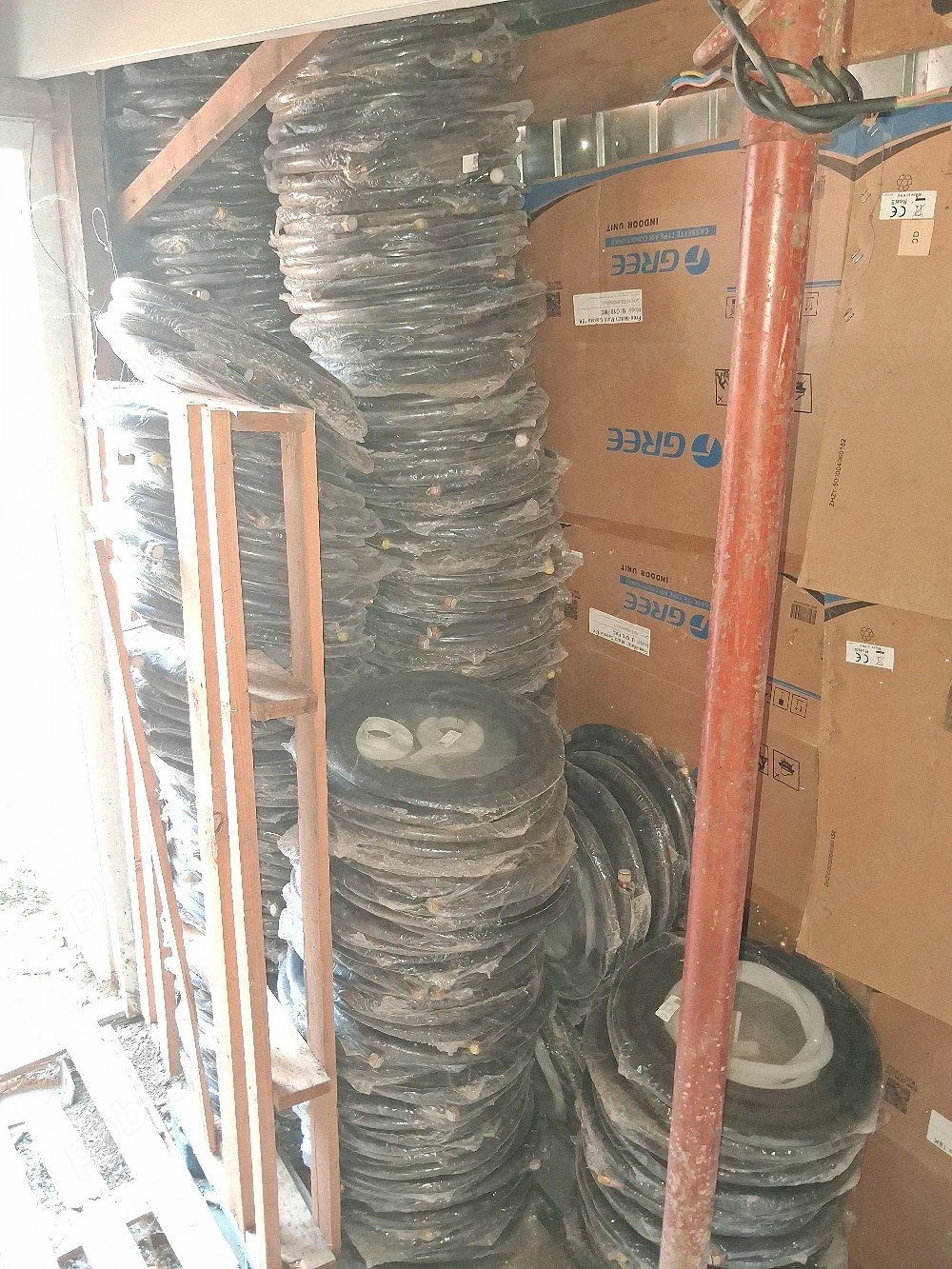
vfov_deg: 65.3
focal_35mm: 27
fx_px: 990
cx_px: 476
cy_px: 634
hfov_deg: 51.4
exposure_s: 1/25
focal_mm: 4
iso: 500
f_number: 1.8
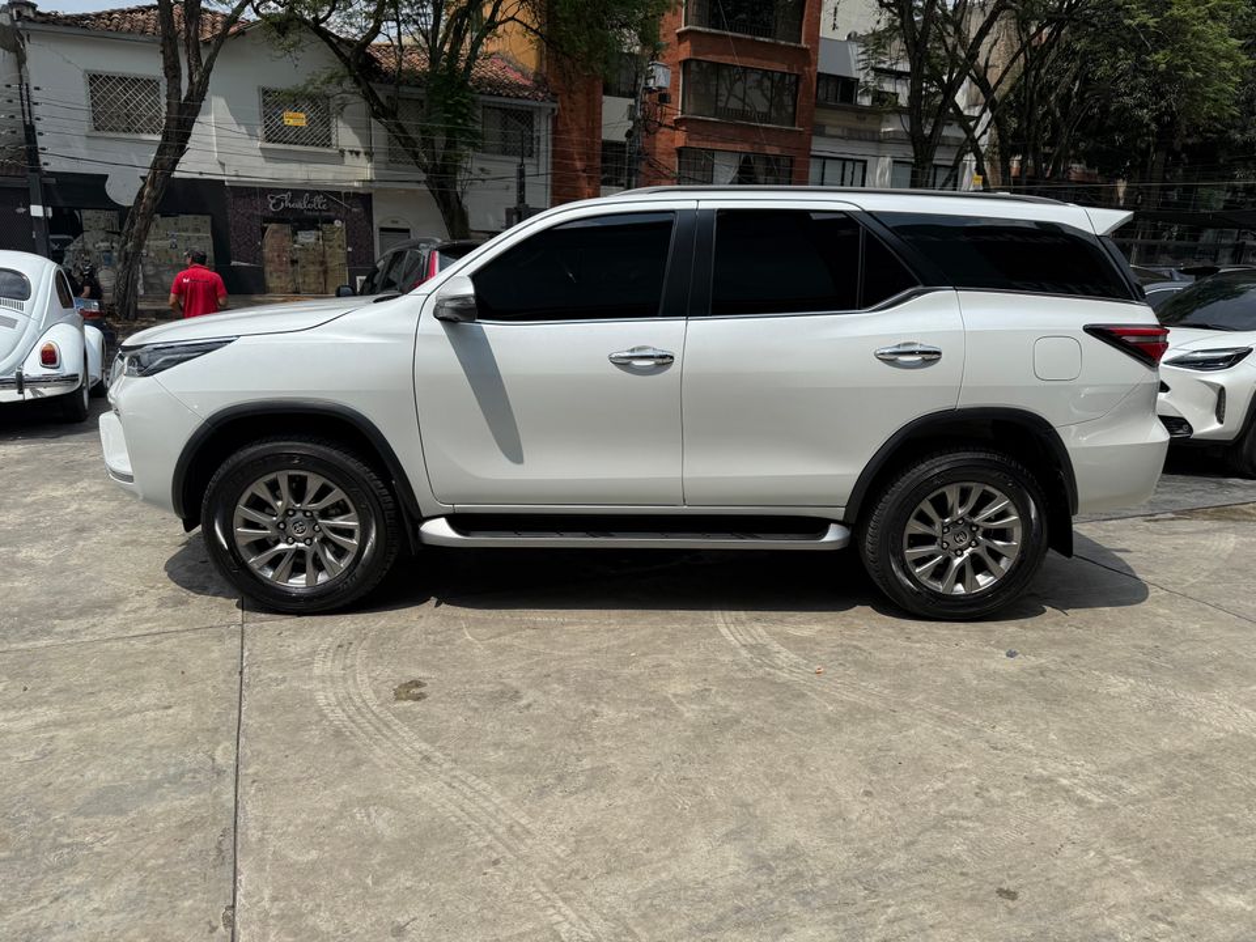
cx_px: 628
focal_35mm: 24
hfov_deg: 71.6
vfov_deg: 56.8
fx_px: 871
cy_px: 471
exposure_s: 1/7353
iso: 80
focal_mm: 6.76
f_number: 1.78
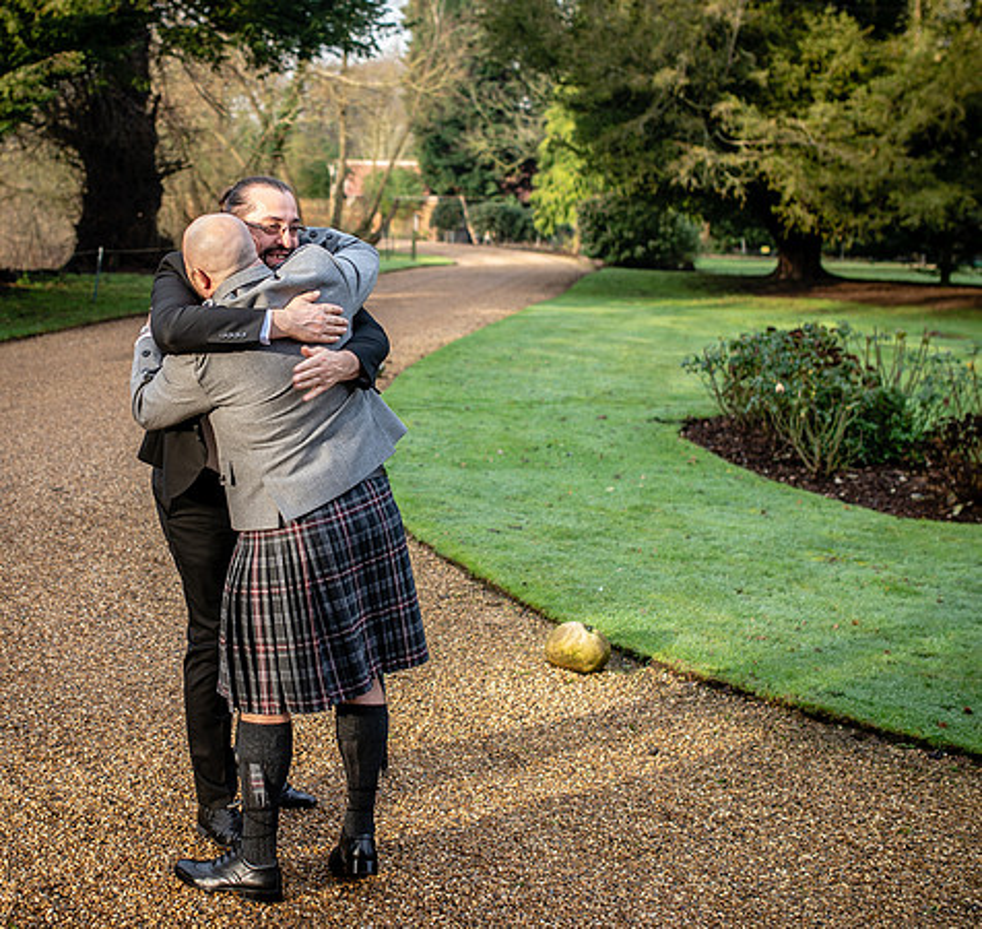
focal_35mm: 55
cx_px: 263
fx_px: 1710
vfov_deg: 30.3
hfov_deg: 31.5
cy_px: 406
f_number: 2.8
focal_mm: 35
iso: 100
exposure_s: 1/200
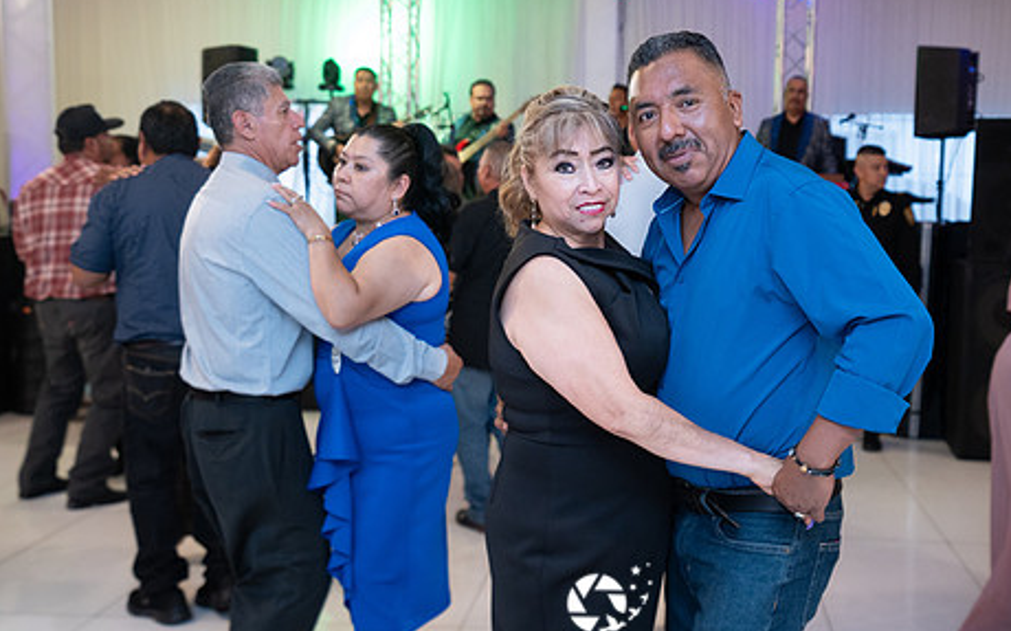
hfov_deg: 44.2
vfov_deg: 28.6
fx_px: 1239
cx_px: 600
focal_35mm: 45
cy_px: 307
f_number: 2.8
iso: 1600
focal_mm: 35
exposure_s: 1/125
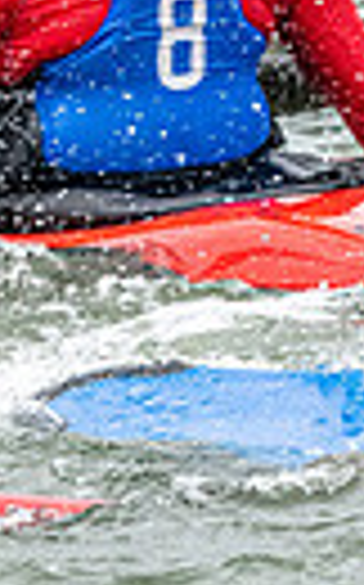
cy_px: 216
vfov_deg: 1.0
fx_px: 33724
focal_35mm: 2120
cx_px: 550
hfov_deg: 0.6
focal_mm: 400
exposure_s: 1/2000
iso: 3200
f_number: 8
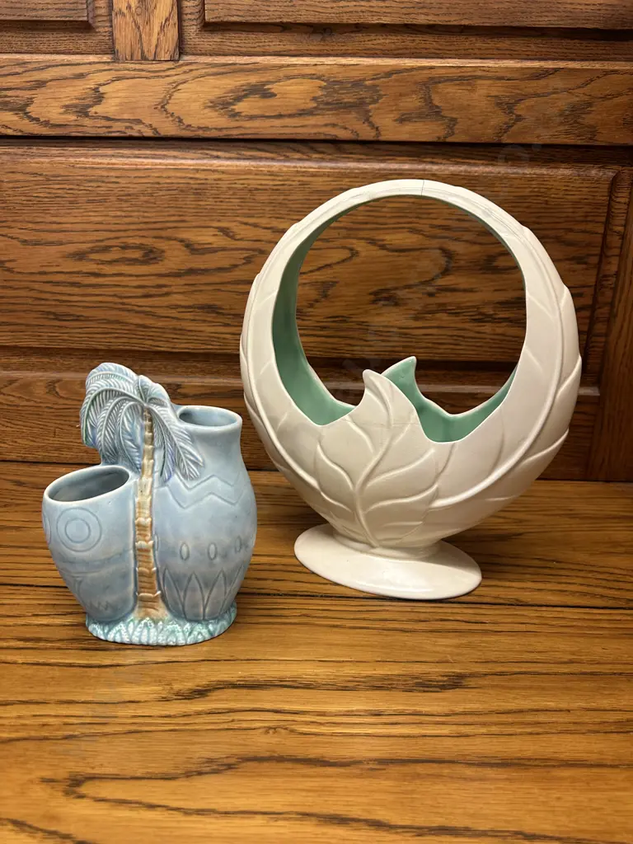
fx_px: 585
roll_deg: -1.8
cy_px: 422
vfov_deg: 71.6
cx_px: 316
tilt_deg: -19.7
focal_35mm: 24
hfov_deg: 56.8
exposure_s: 1/50
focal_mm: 6.86
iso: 200
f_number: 1.78
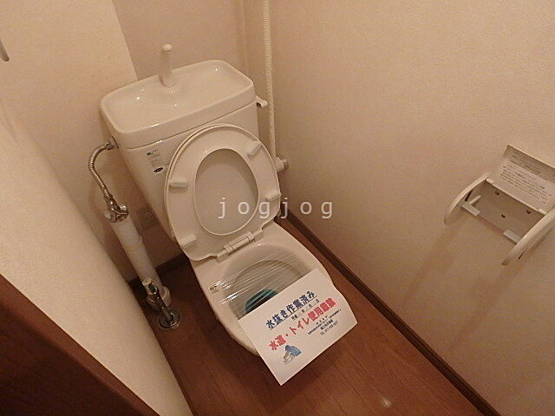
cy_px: 208
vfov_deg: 63.4
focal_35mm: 21
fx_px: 337
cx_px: 278
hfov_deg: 79.0
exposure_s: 1/30
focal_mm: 3.7
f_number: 3.5
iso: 800
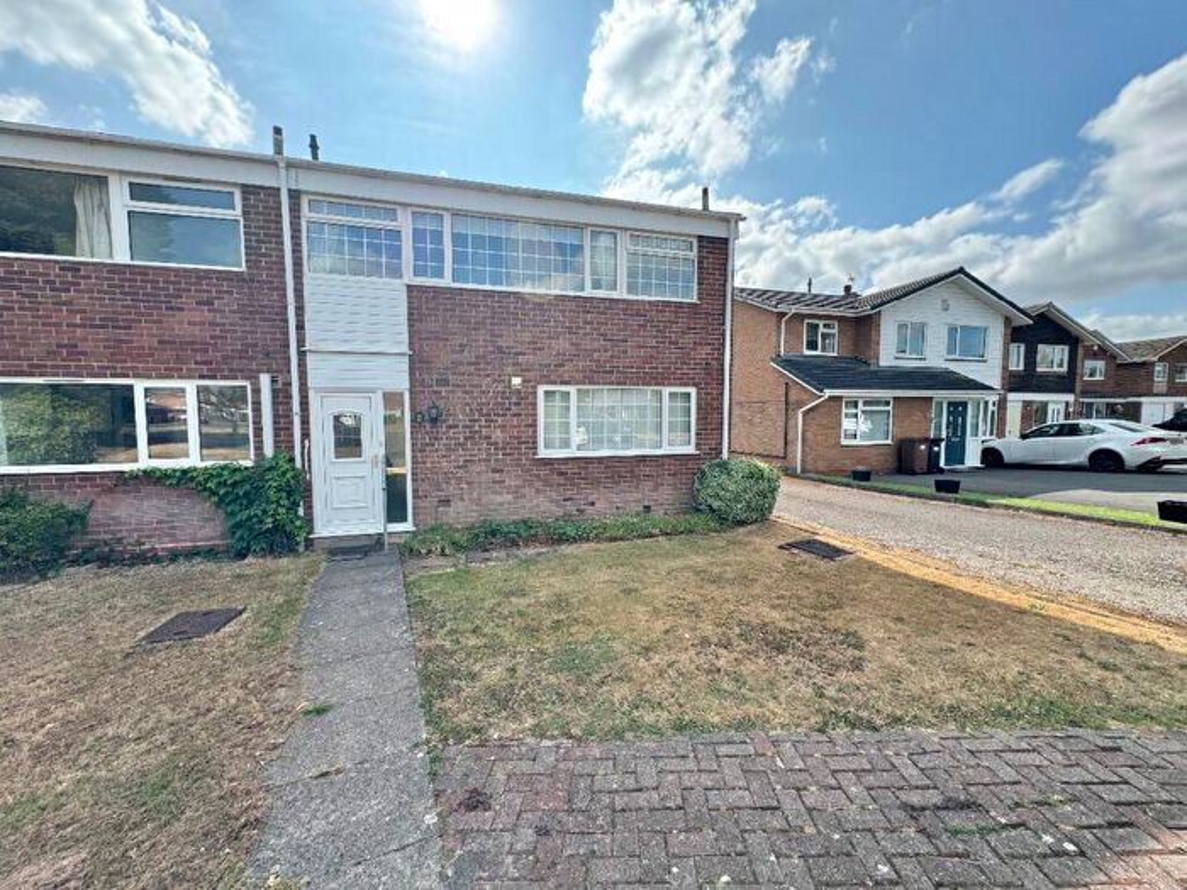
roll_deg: +0.3
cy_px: 445
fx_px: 480
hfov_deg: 102.1
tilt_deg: -3.5
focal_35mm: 14
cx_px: 594
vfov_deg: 85.7
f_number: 2.2
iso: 50
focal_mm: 2.22
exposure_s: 1/749
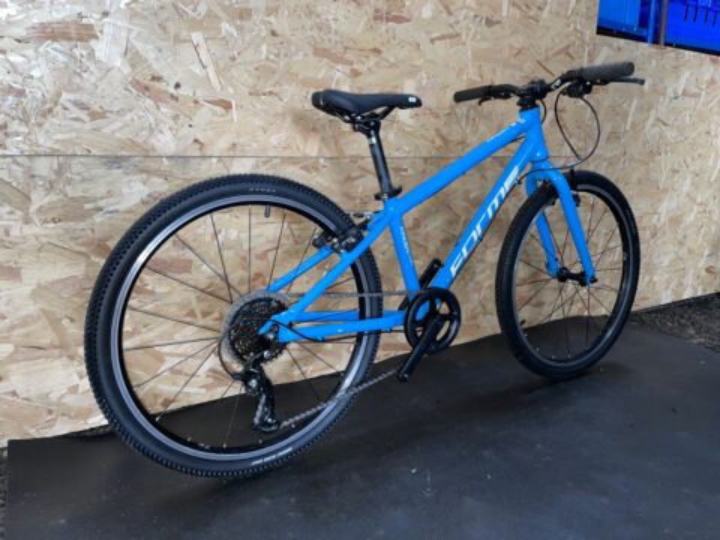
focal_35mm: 26
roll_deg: -0.8
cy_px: 270
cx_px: 360
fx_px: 541
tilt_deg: -12.9
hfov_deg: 67.3
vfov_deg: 53.1
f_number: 1.6
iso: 40
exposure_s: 1/17
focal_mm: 4.2
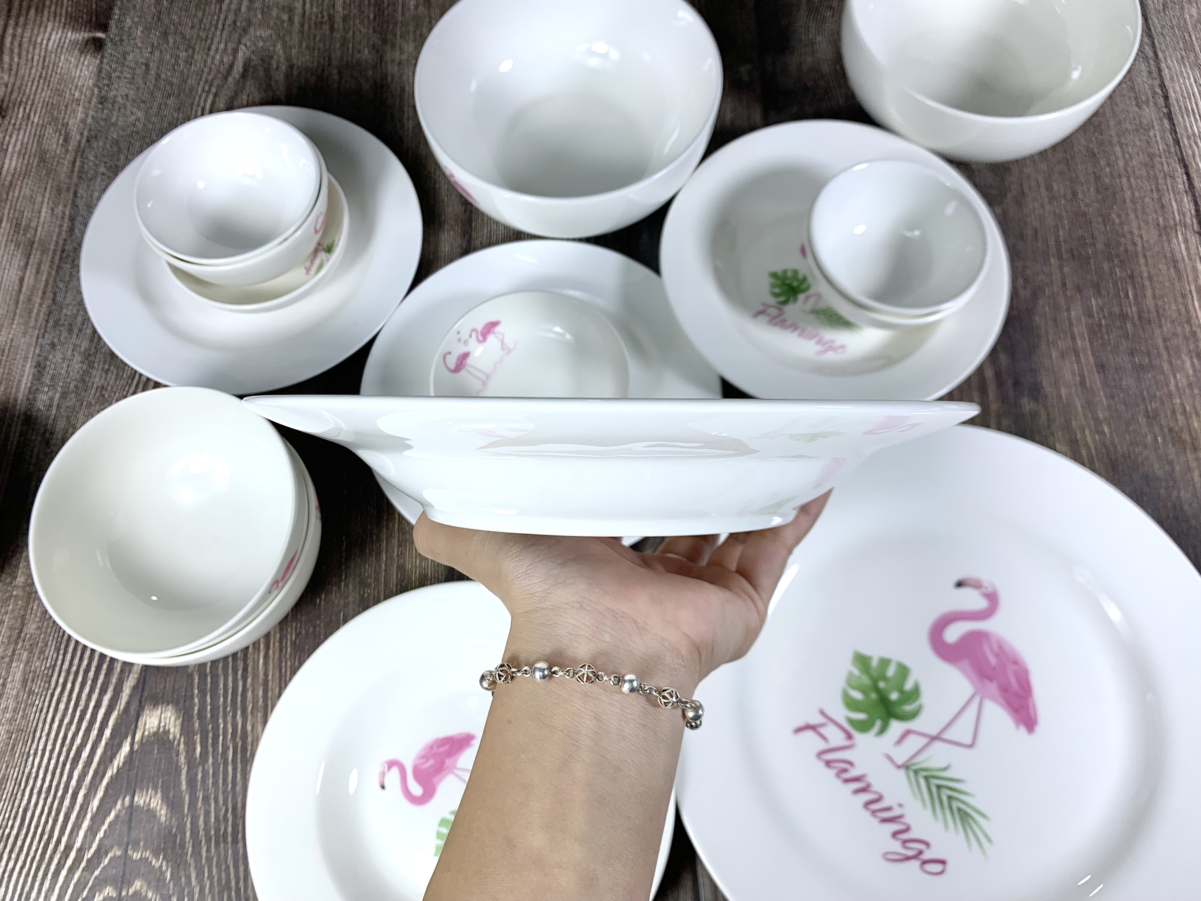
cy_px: 450
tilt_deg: -68.5
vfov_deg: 53.1
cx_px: 600
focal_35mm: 26
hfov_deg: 67.3
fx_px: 902
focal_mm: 4.25
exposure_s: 1/243
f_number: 1.8
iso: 25
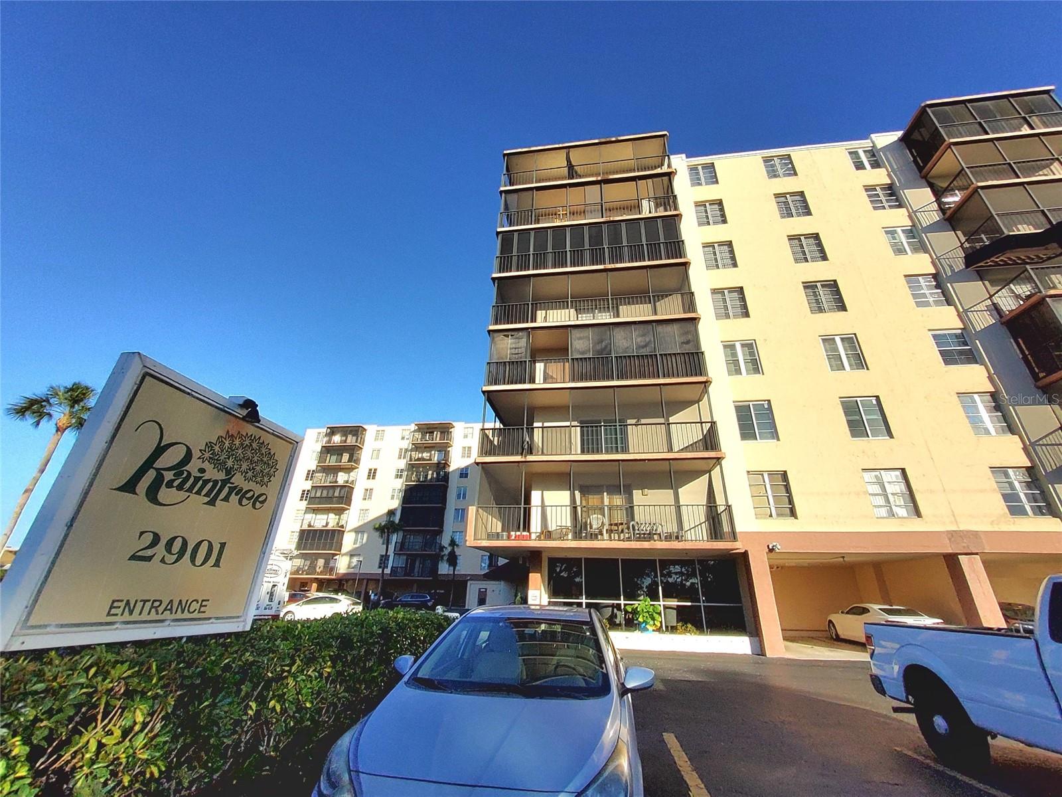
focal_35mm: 13
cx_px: 531
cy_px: 398
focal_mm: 1.13
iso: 50
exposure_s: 1/2000
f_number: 2.2
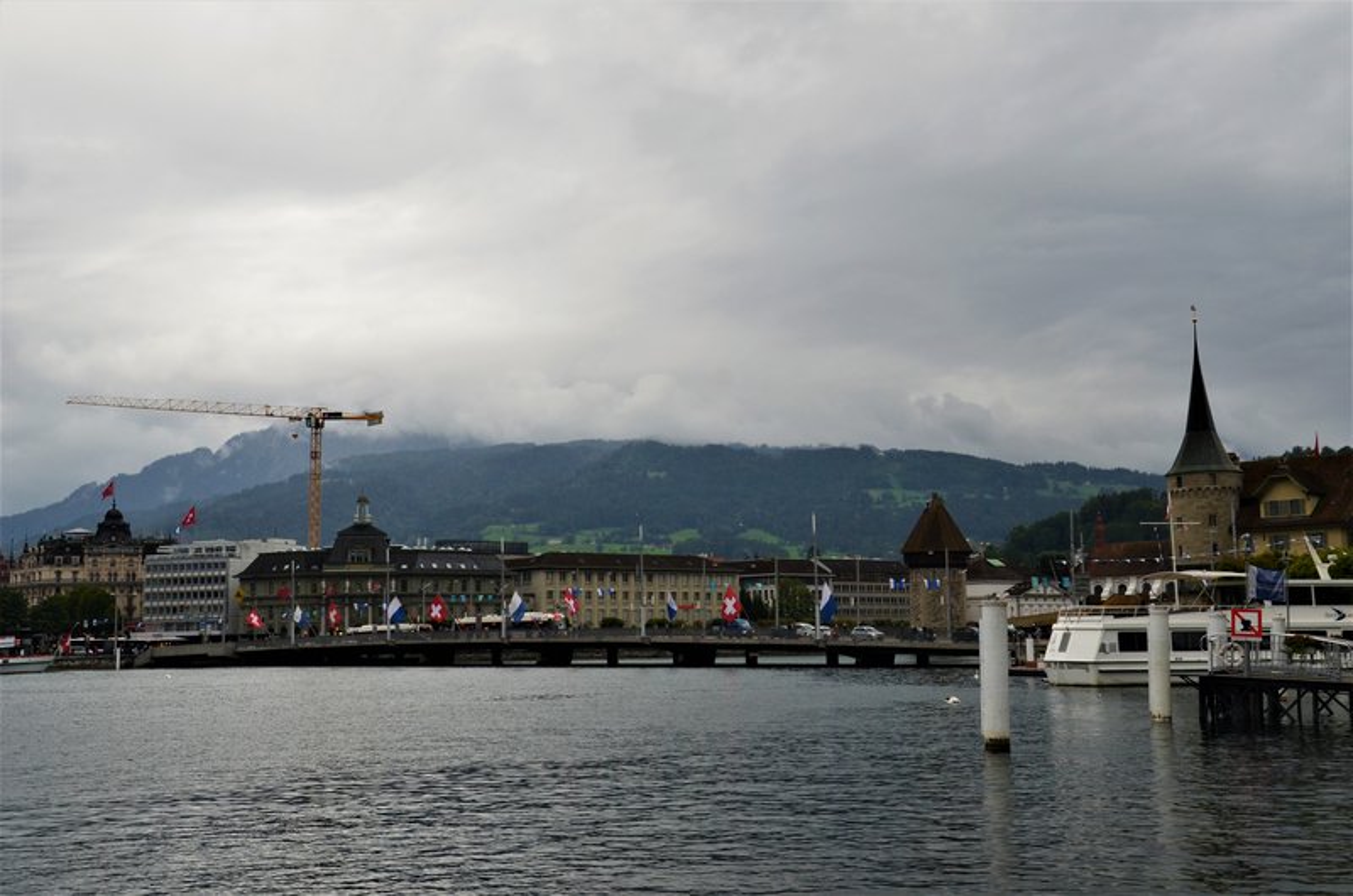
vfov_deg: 28.0
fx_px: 1800
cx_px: 676
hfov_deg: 41.2
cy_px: 448
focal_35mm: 48
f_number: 8
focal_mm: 32
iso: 320
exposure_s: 1/80
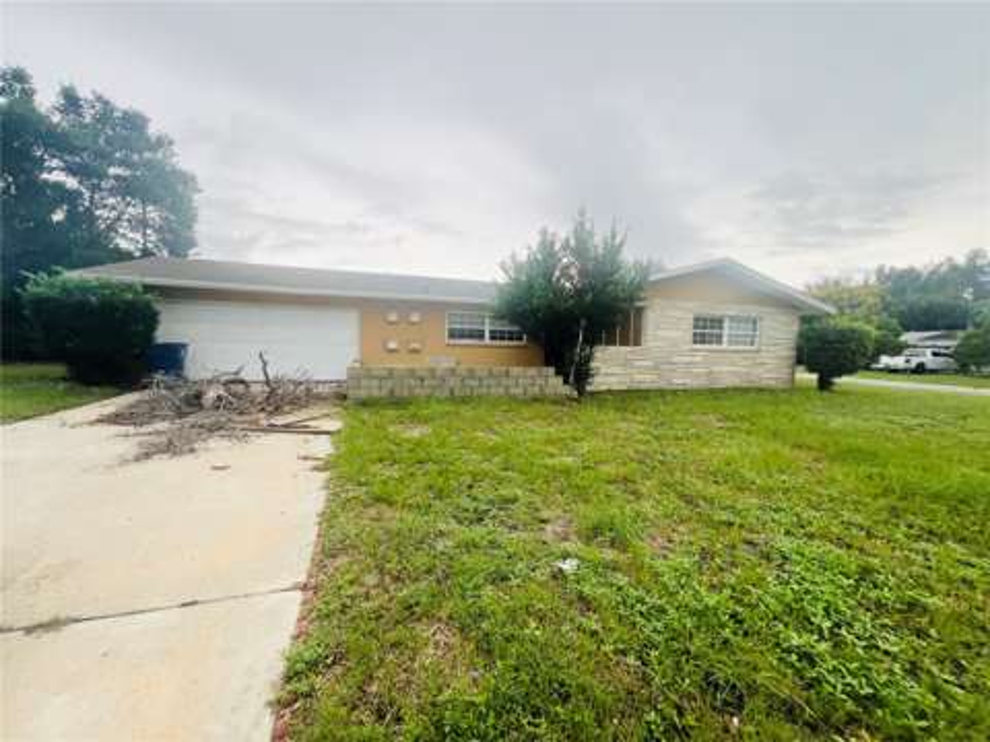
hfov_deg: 106.2
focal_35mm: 13
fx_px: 372
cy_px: 371
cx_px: 495
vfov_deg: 89.9
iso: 32
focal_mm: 1.57
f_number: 1.8
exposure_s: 1/198
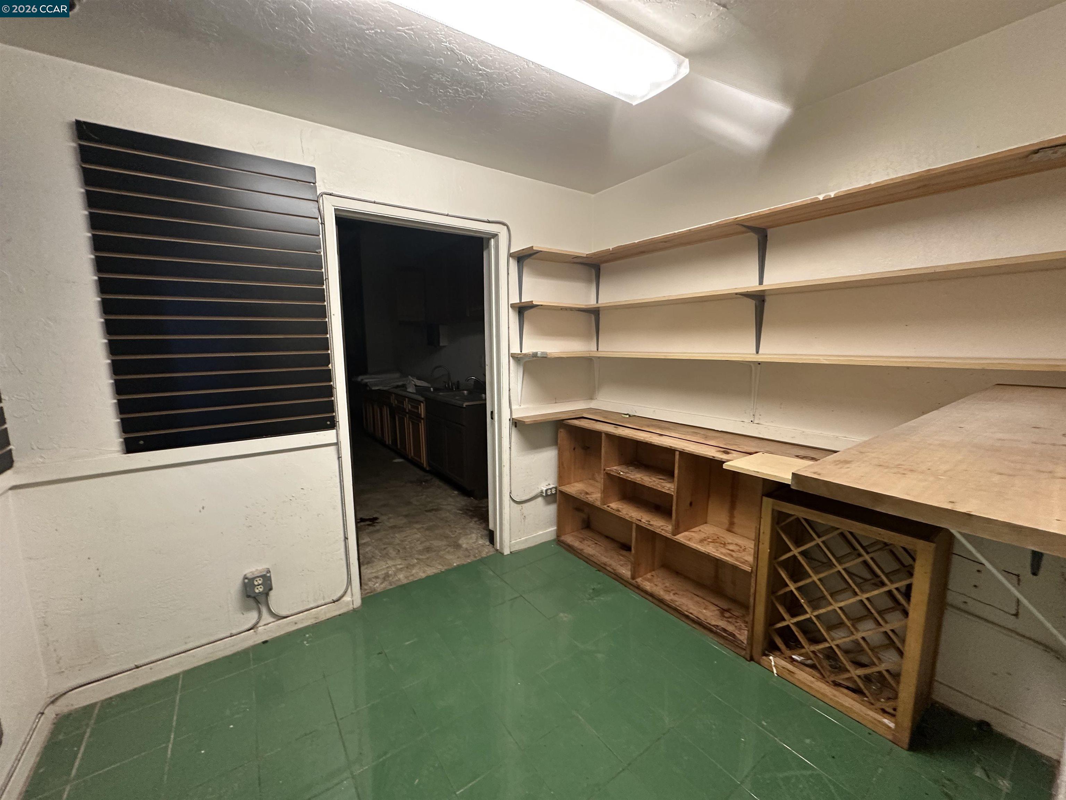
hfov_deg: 102.1
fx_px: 431
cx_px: 533
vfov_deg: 85.7
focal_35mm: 14
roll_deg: -0.1
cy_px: 400
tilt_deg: -9.3
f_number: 2.2
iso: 400
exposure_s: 1/60
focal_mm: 2.22
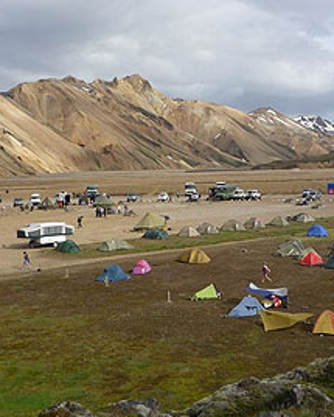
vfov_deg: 31.8
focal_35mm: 59
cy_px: 163
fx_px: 728
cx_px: 180
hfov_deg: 25.8
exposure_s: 1/800
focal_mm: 5.3
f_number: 4.5
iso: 100
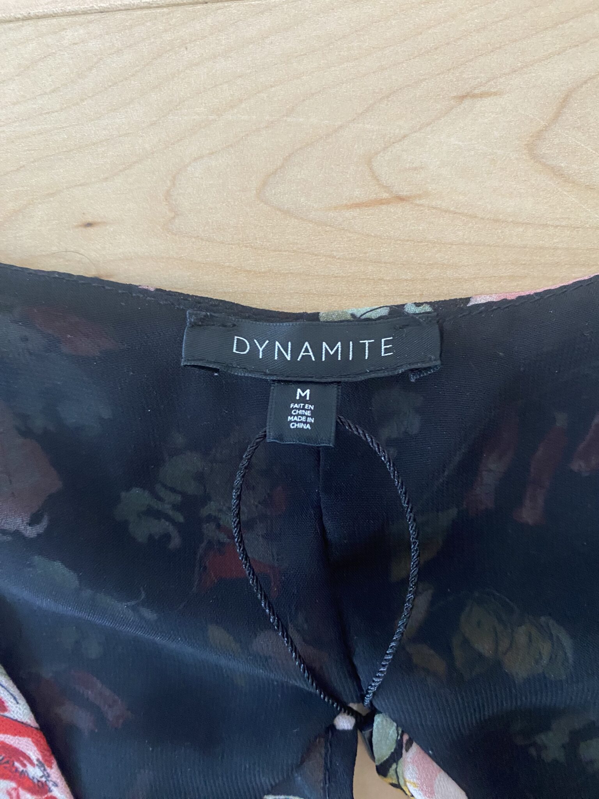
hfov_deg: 53.1
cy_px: 400
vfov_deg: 67.3
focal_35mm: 26
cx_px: 300
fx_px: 600
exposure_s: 1/56
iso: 500
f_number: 1.8
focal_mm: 4.25
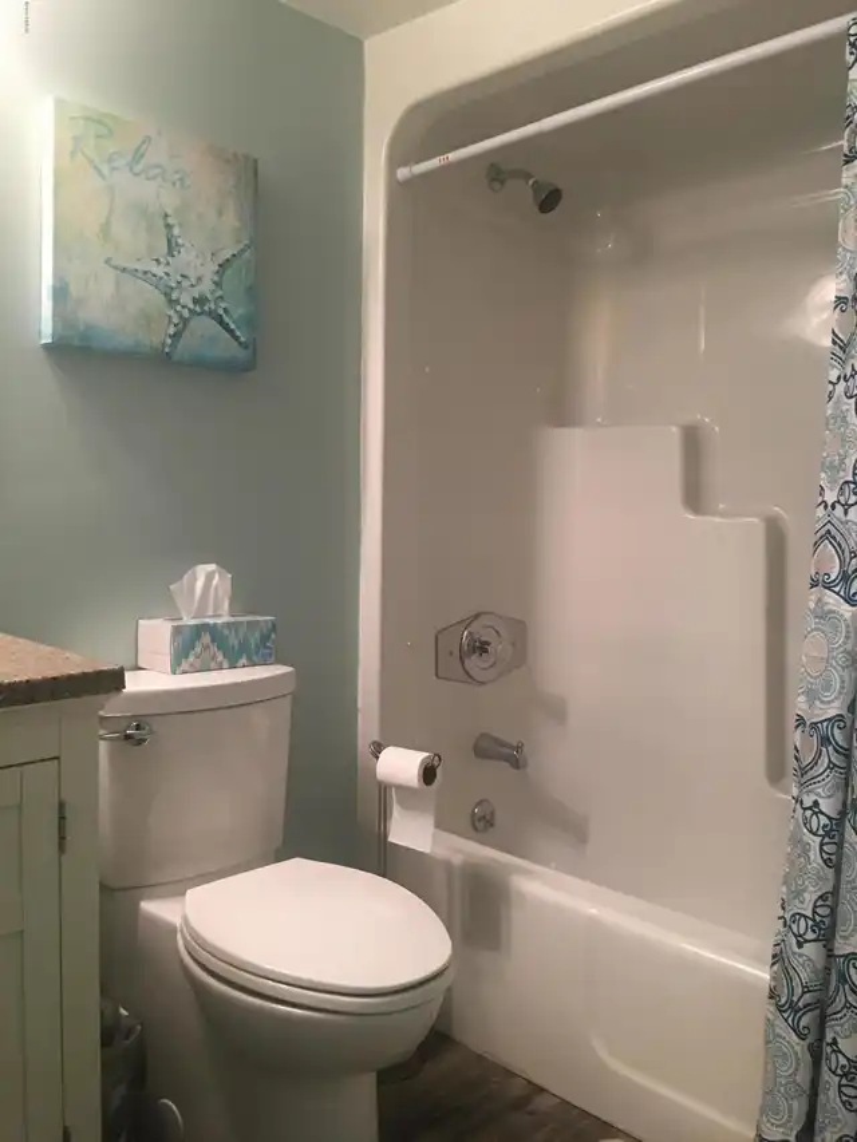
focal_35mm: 29
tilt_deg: -2.4
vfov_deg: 61.7
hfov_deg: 48.2
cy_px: 571
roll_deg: -0.6
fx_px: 957
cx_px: 428
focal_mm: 4.15
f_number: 2.2
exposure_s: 1/15
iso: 64
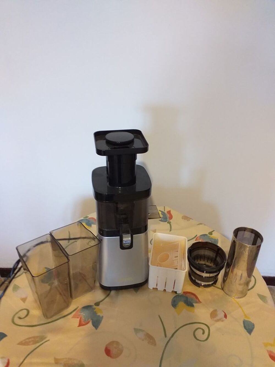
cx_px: 138
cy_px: 184
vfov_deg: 67.3
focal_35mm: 26
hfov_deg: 53.1
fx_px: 275
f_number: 1.9
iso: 200
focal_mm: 3.6
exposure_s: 1/25
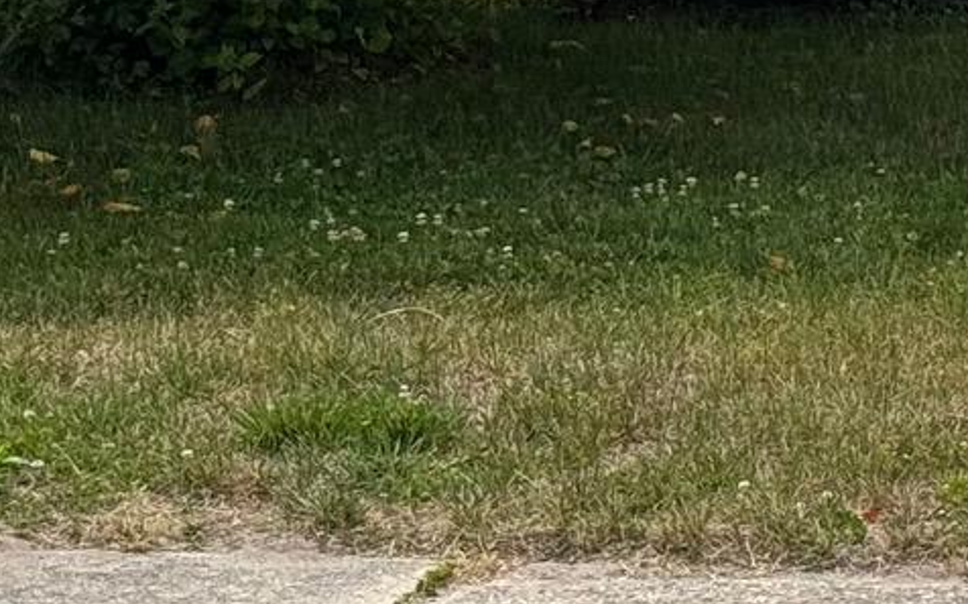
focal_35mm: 219
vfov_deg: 6.0
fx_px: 5775
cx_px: 1877
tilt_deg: -2.9
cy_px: -75
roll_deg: -0.8
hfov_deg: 9.1
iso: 64
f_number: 1.78
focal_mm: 6.76
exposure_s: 1/4608
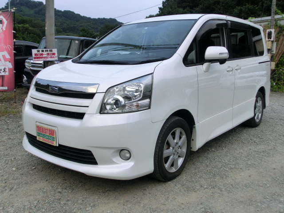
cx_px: 142
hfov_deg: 50.1
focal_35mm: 37
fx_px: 304
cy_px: 106
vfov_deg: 38.7
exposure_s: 1/100
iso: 100
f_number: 3.9
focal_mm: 6.61
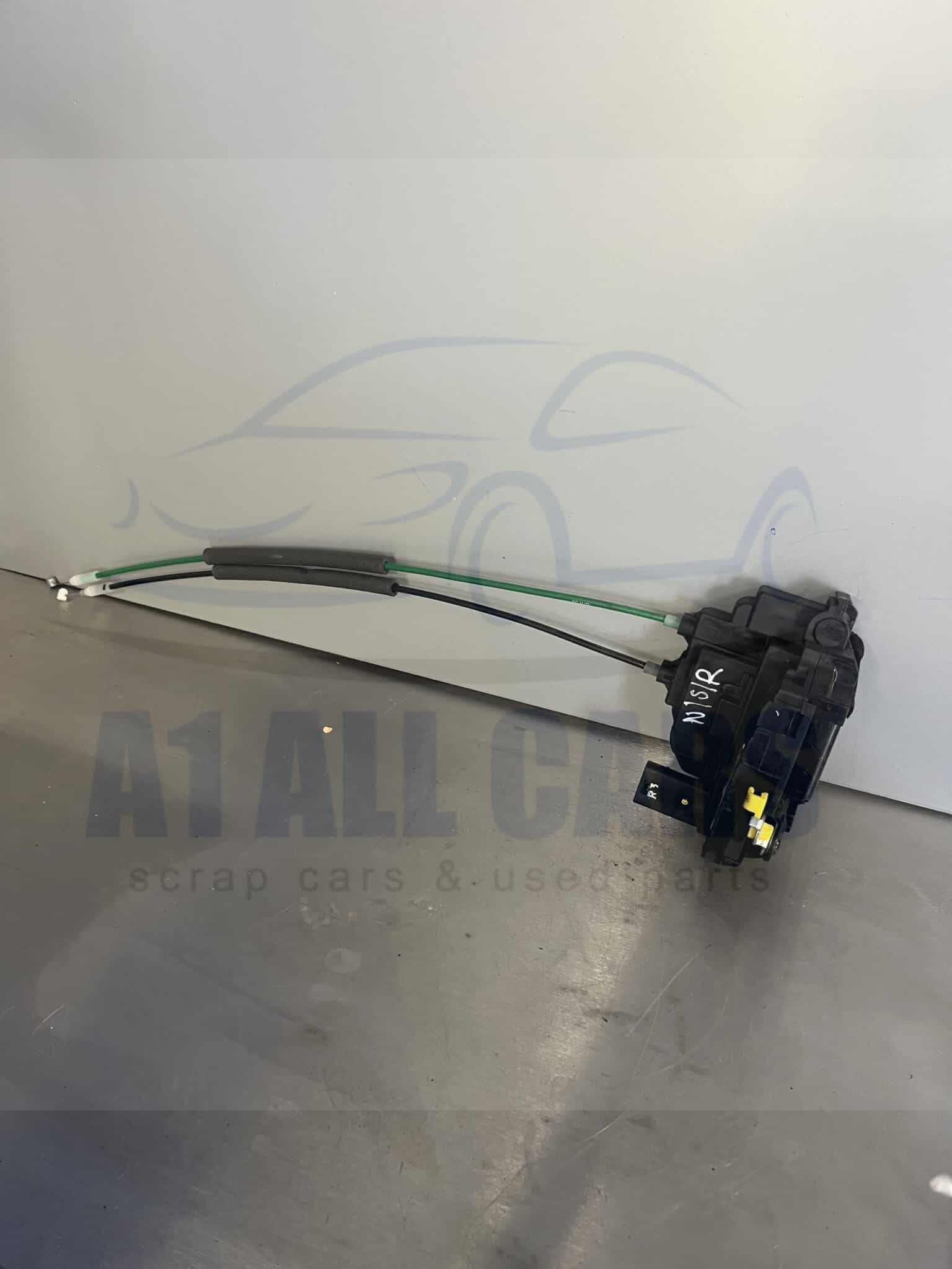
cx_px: 476
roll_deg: +1.6
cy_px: 634
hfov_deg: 53.1
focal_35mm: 26
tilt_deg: -33.8
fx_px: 953
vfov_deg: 67.3
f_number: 1.6
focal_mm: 5.1
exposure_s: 1/50
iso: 125
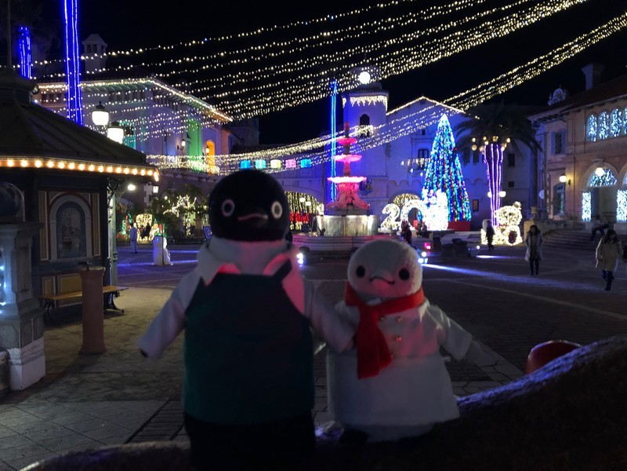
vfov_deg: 49.7
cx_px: 314
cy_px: 236
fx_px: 507
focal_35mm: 28
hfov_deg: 63.4
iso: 100
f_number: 1.8
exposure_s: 1/9
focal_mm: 3.99
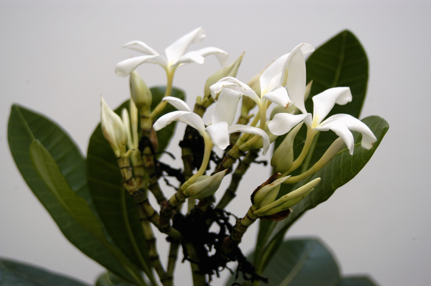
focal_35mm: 84
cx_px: 216
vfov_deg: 16.2
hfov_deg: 24.2
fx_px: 1005
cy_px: 143
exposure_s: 1/40
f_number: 5.6
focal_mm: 56
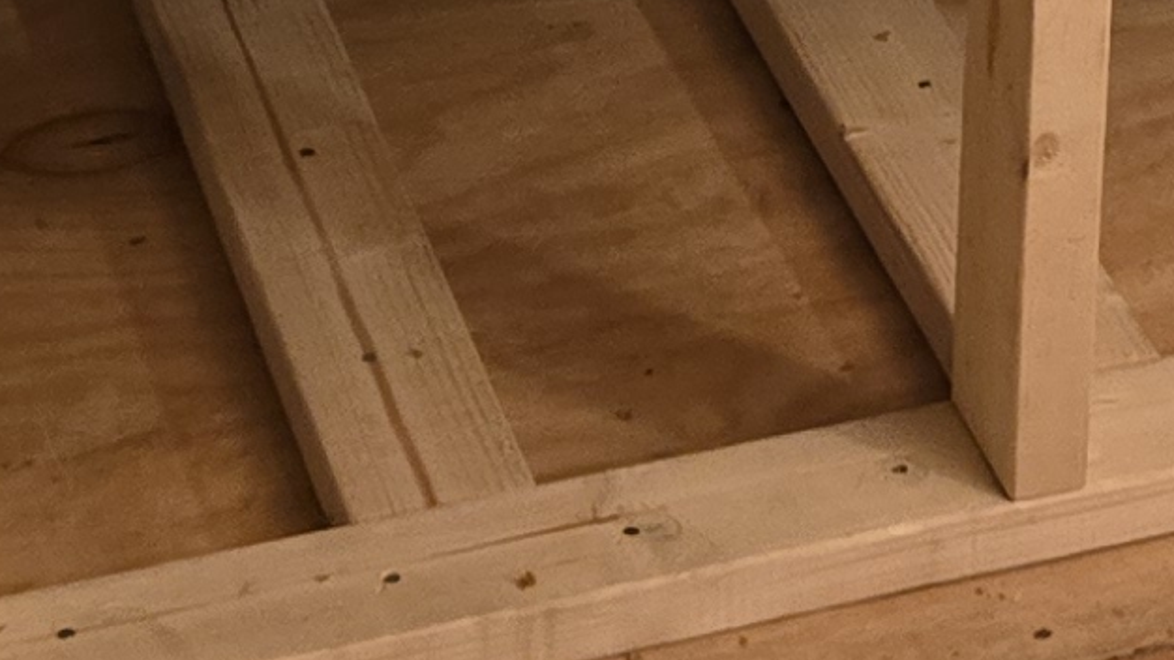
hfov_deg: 13.2
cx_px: 1264
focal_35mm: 160
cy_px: -414
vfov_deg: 7.4
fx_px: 4980
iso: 640
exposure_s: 1/60
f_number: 1.8
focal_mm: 5.4
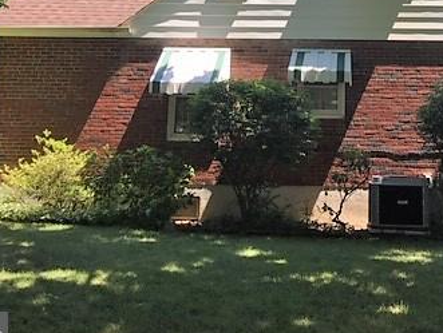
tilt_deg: +10.9
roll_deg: -1.5
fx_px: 717
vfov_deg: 25.3
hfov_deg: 33.6
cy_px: 25
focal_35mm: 56
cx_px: 332
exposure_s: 1/366
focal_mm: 4.15
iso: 25
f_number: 2.2
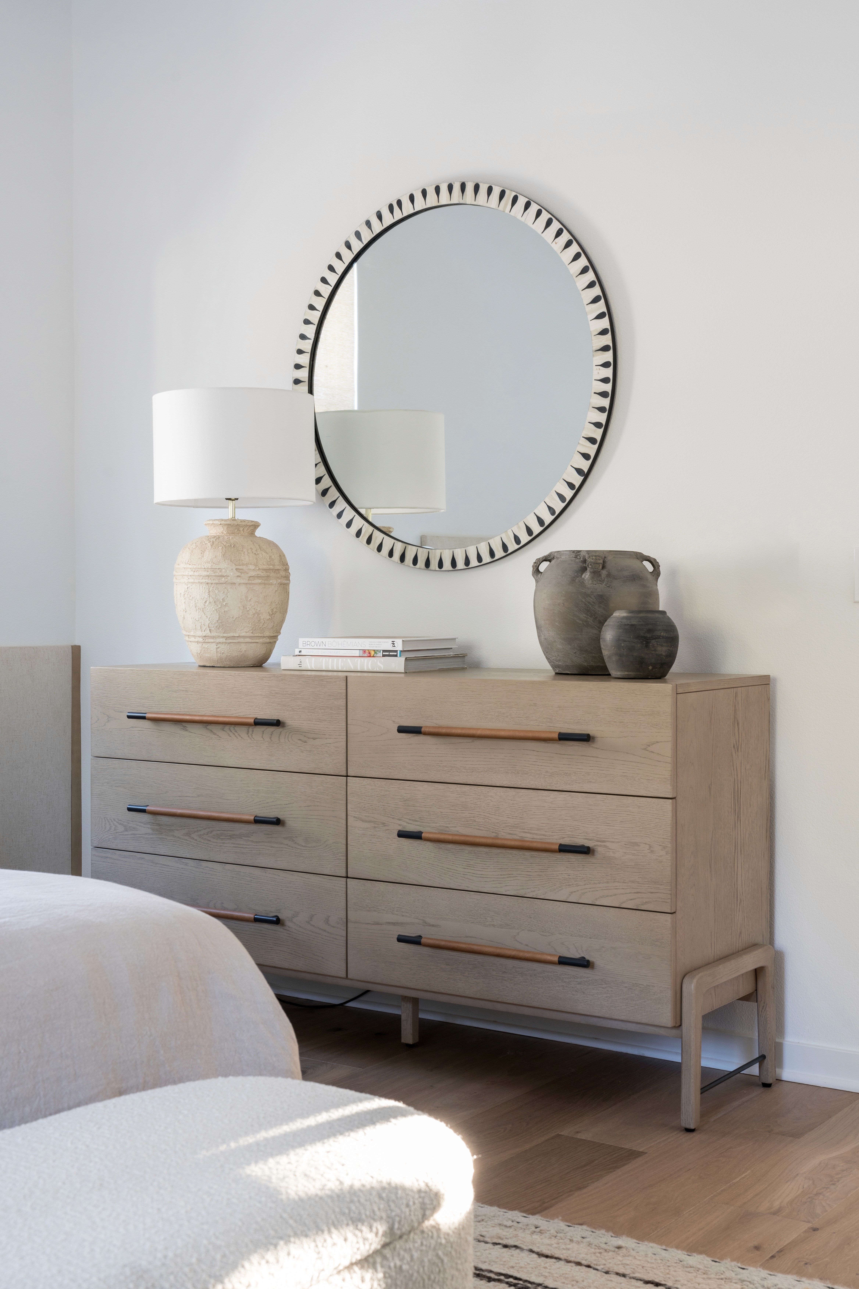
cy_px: 644
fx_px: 1682
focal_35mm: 47
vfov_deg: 41.9
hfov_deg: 28.6
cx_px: 430
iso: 400
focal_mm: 47
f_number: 10
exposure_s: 1/2
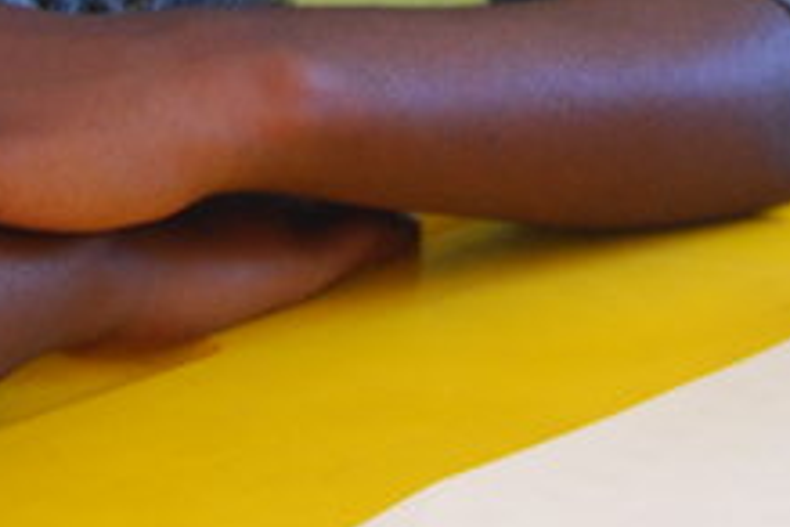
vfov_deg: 8.2
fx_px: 3540
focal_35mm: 161
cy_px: -457
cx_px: 732
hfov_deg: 12.6
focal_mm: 23
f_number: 3.8
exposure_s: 1/30
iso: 500
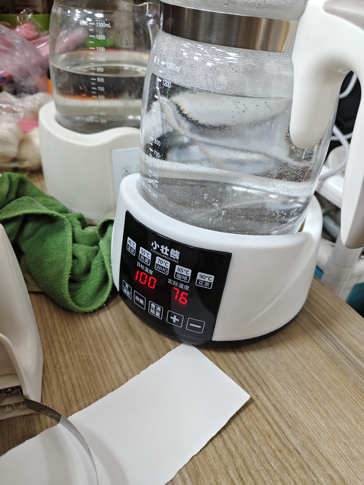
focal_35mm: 23
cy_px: 242
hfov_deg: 58.9
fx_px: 322
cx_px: 182
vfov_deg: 73.9
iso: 1037
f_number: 1.88
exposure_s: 1/100
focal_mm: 5.56
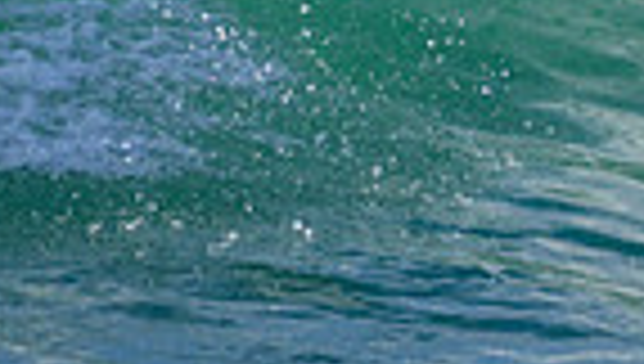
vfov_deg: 0.4
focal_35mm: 3392
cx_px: 1171
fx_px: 58020
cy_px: -344
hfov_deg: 0.6
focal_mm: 800
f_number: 11
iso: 900
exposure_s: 1/2000
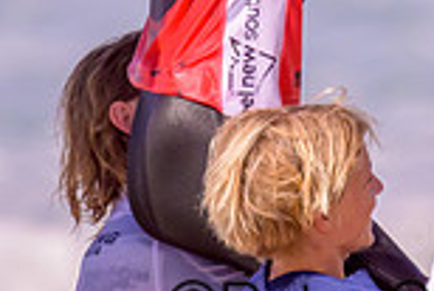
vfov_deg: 0.3
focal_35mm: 4260
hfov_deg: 0.5
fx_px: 51404
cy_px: -168
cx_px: 395
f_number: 9
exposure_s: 1/800
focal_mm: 1120
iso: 1250
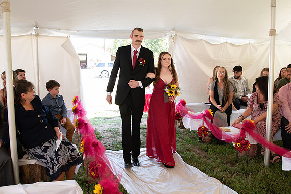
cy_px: 95
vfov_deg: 42.3
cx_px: 137
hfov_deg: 60.2
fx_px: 251
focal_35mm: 31
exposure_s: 1/200
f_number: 3.2
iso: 320
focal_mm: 24
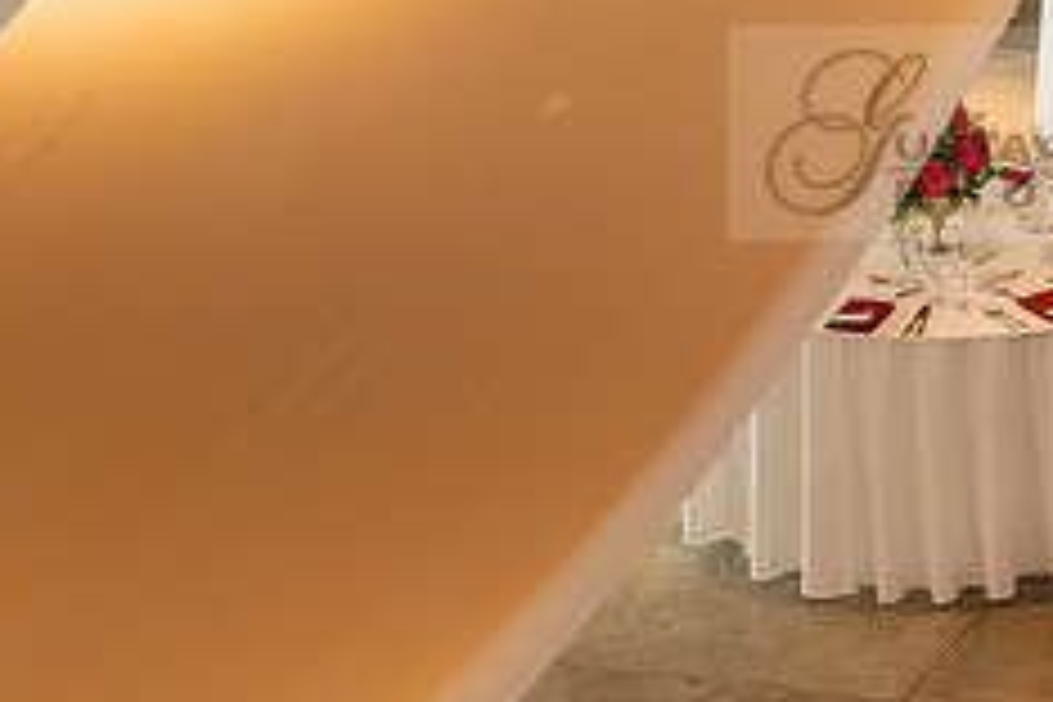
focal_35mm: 139
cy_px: 133
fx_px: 4065
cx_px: 1120
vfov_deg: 9.8
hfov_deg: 14.5
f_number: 4
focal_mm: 56
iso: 1000
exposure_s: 1/80
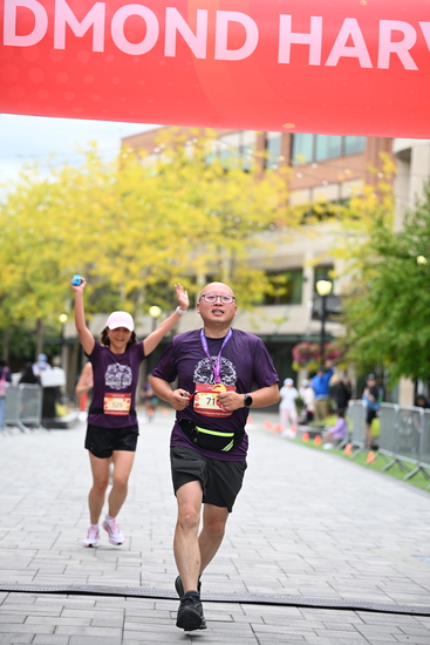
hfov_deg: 14.1
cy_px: 322
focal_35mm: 97
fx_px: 1737
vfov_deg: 21.0
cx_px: 215
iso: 640
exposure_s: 1/2000
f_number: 2.8
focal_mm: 97
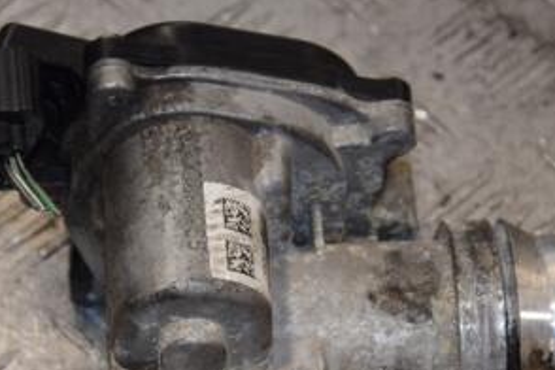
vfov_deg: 6.8
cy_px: 278
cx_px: 213
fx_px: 3114
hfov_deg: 10.2
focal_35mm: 202
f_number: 6.3
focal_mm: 66
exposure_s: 1/200
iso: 800
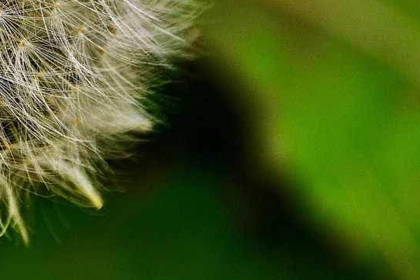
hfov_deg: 2.5
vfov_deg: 1.7
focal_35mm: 817
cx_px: -70
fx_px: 9534
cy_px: -20
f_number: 6.3
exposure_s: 1/320
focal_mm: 185
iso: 200
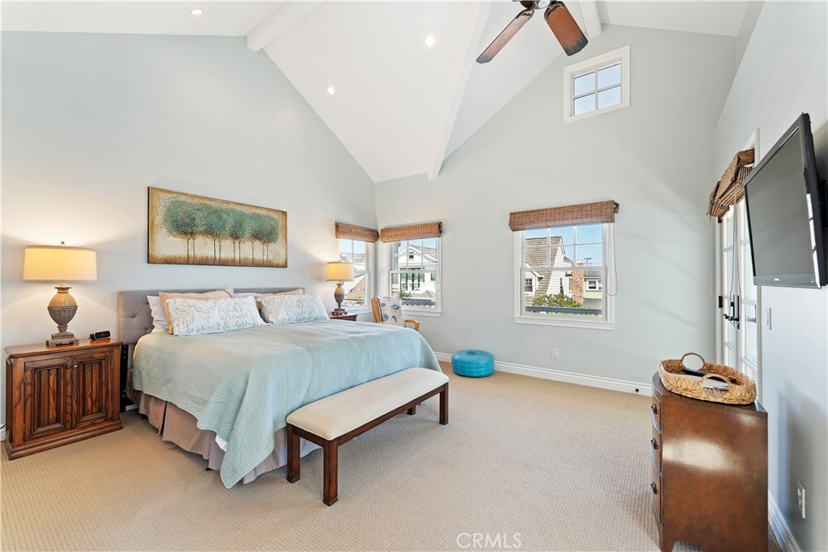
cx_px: 414
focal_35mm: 14
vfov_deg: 81.2
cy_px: 276
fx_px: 322
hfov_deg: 104.2
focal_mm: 14
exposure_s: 1/2.5
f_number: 7.1
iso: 100
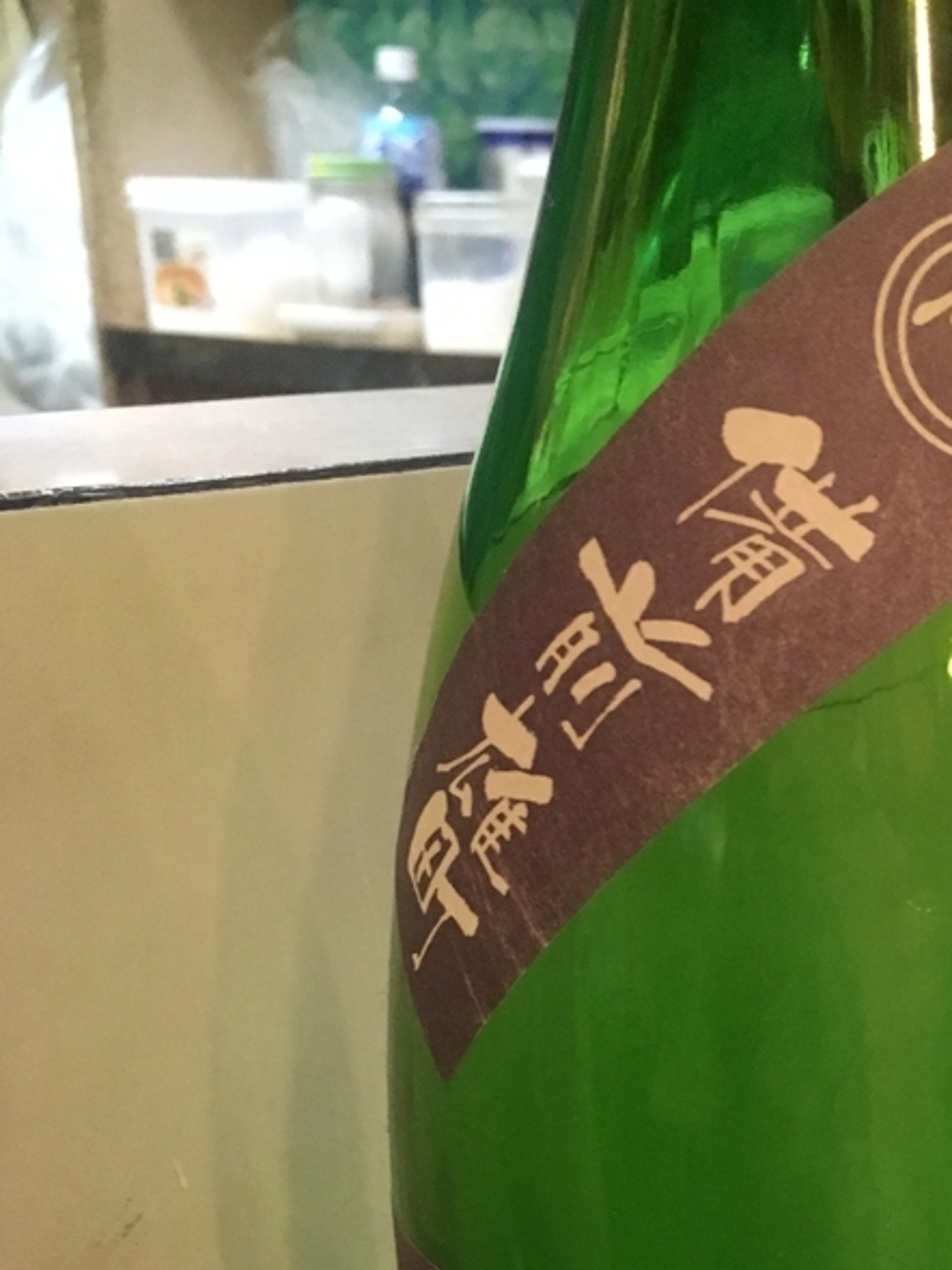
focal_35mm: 59
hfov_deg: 23.9
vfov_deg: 30.6
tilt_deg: -25.8
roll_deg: -1.1
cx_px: 911
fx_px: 2165
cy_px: 1240
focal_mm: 4.15
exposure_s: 1/24
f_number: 2.2
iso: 200
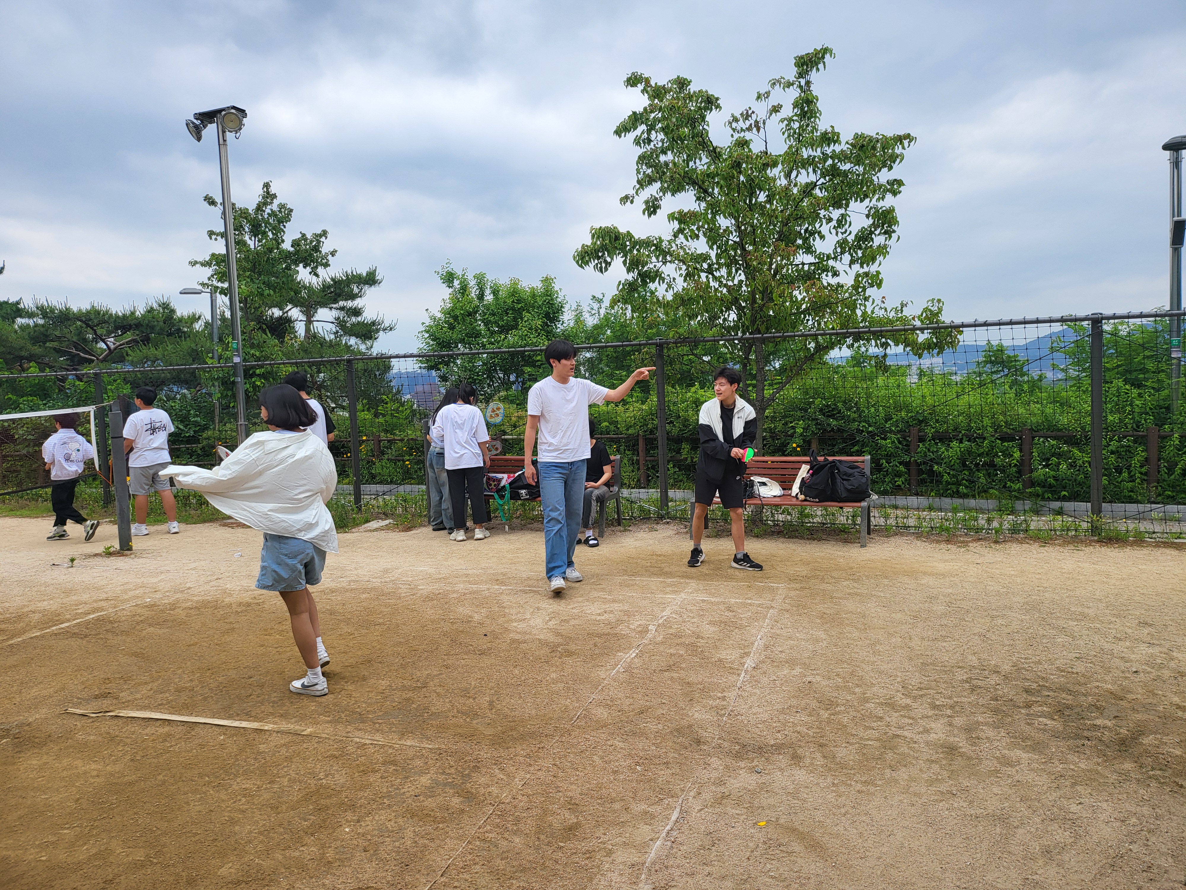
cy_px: 445
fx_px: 822
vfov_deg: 56.8
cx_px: 593
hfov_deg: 71.6
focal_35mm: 24
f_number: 1.8
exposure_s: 1/1874
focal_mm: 5
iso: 40
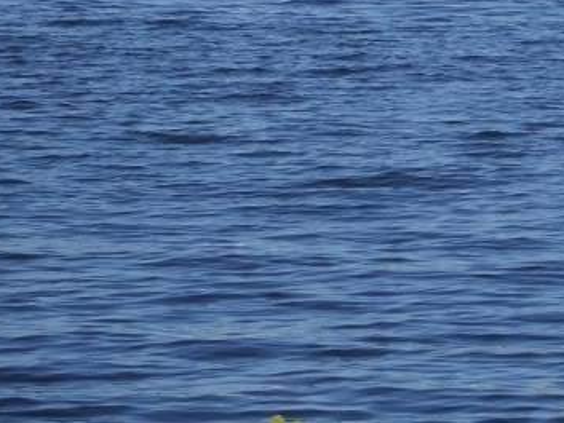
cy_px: 93
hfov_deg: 5.1
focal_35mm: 383
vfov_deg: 3.9
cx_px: 776
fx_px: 6242
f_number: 6.2
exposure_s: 1/800
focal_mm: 28.4
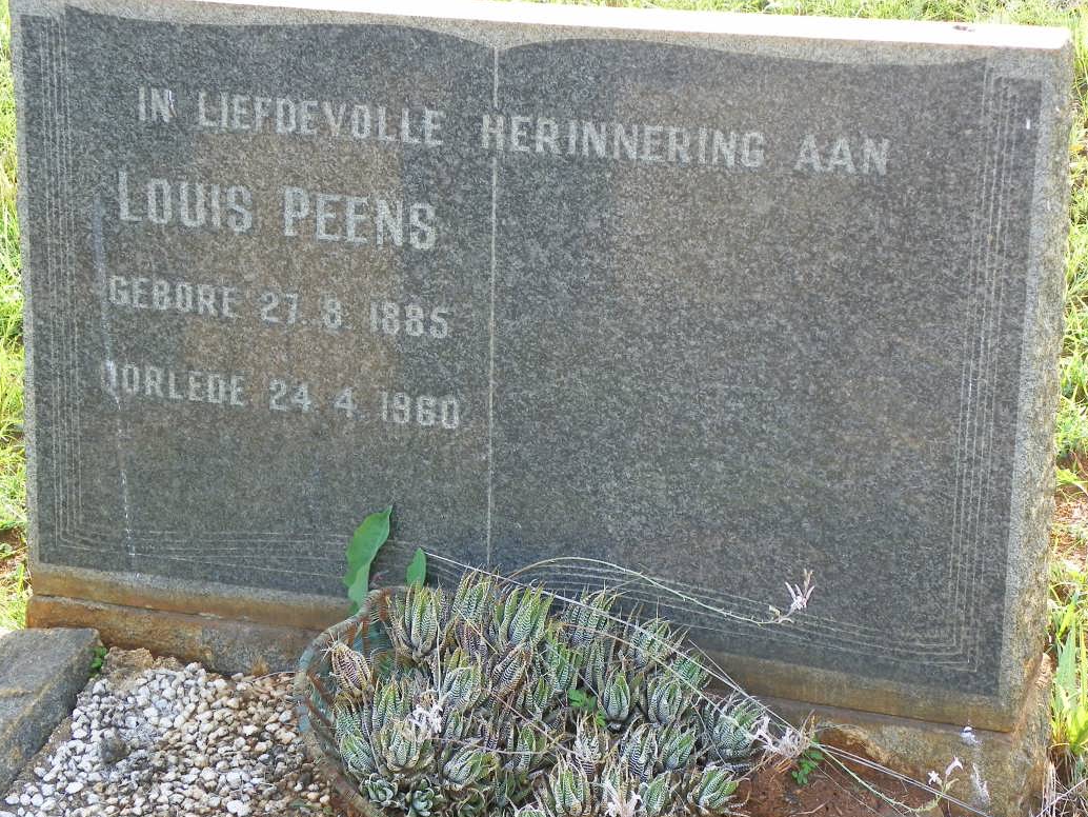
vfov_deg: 17.0
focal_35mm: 87
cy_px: 388
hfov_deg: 22.5
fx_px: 2735
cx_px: 497
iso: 64
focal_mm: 13.4
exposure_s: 1/60
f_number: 4
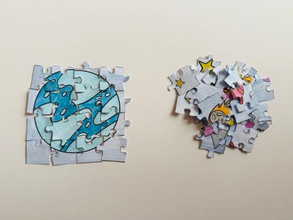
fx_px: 203
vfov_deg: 56.8
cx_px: 146
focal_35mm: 24
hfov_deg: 71.6
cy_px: 110
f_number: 1.78
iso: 80
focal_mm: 6.76
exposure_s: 1/377
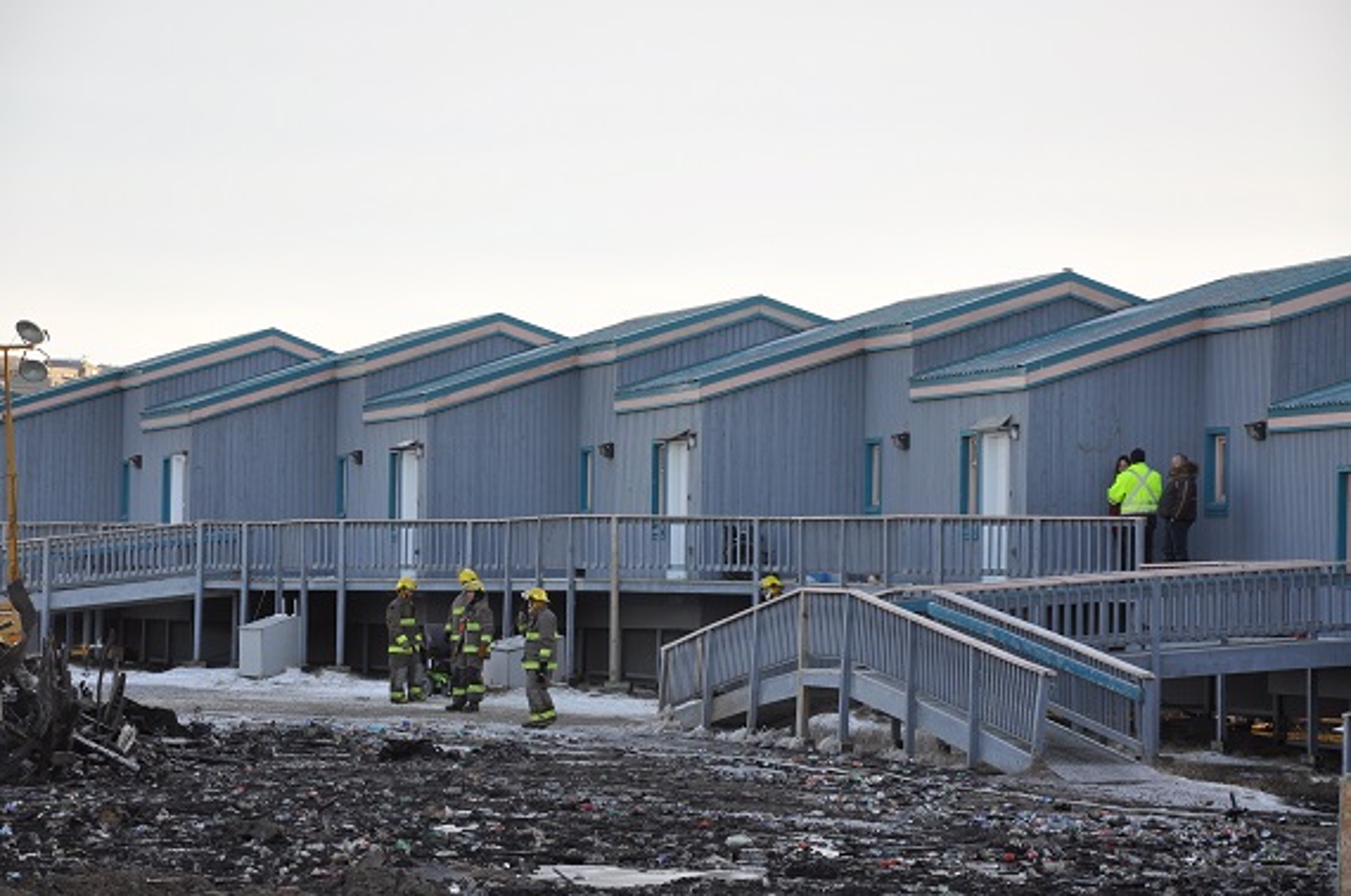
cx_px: 676
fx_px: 5901
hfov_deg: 13.1
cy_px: 448
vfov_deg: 8.7
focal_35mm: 158
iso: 200
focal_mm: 105
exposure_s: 1/200
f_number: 7.1
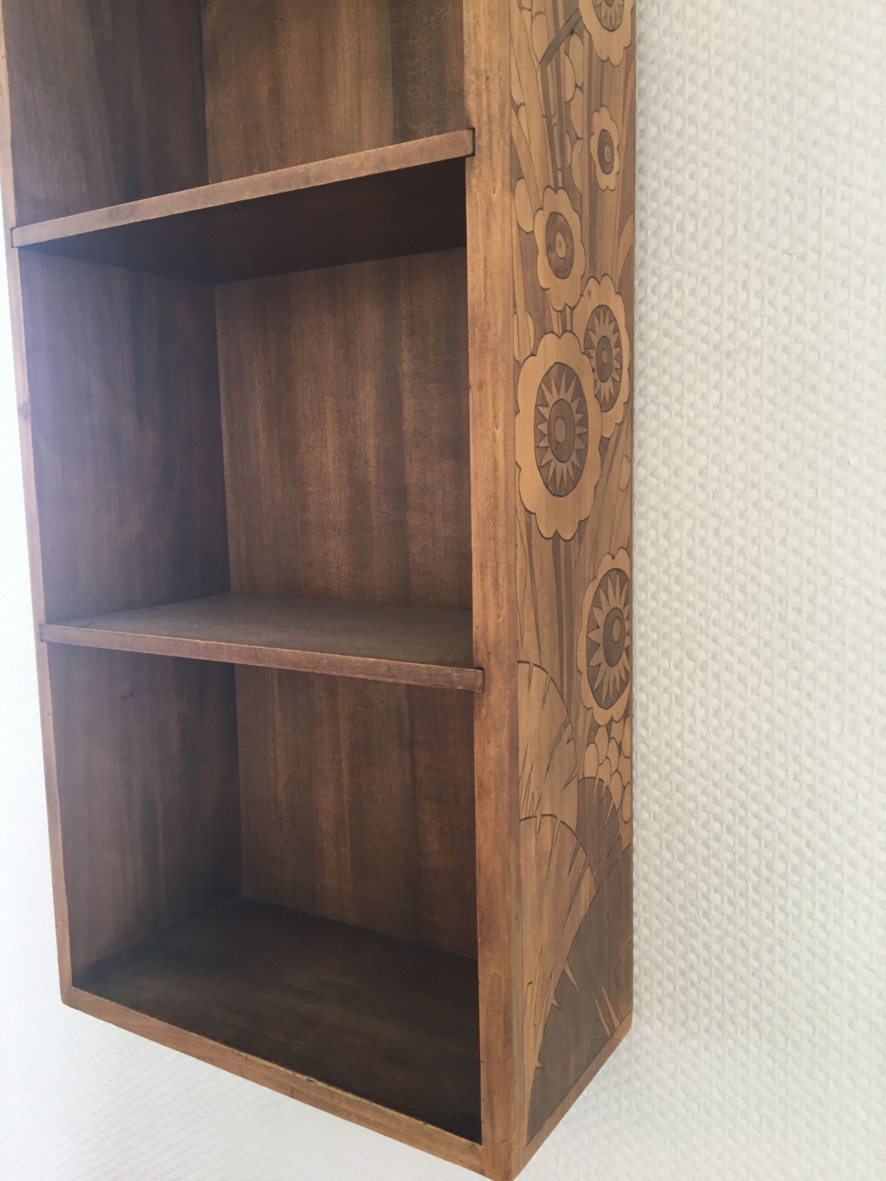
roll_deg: +1.5
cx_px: 443
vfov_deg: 61.7
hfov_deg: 48.2
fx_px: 990
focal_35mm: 29
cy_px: 590
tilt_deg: -3.7
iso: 125
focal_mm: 4.15
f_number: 2.2
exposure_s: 1/33
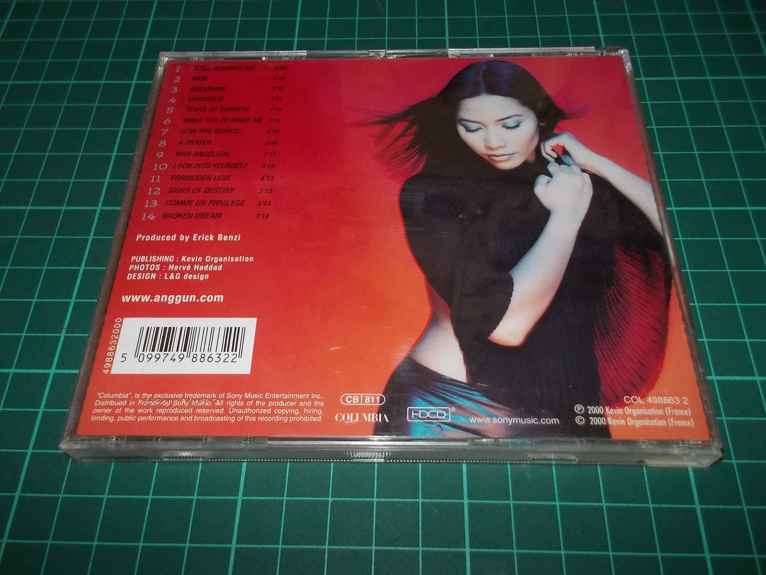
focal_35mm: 29
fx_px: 642
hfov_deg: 61.7
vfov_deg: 48.2
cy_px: 288
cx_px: 383
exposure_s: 1/30
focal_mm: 4.1
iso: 200
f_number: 3.3
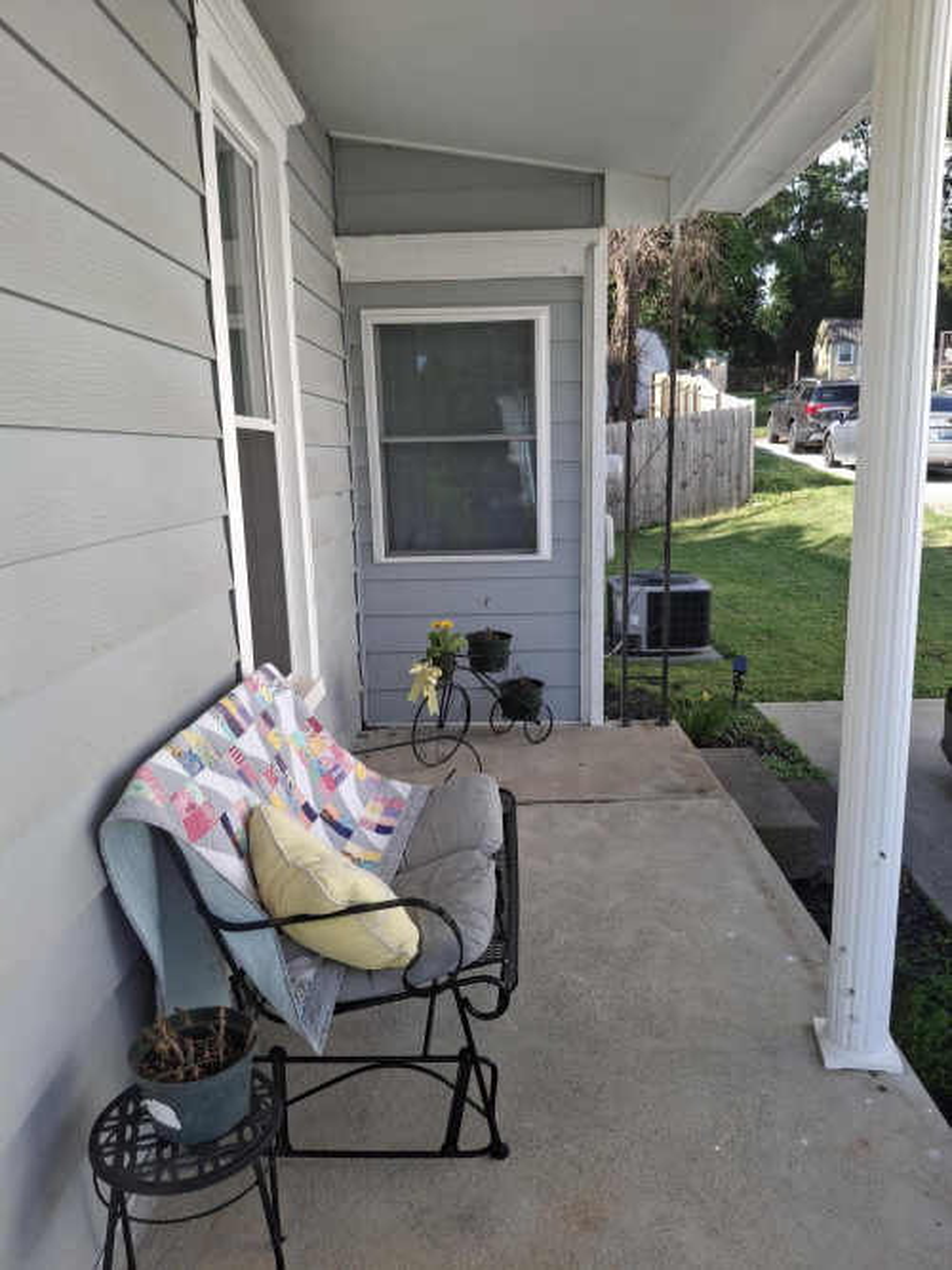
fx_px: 917
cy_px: 635
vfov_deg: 69.4
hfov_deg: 54.9
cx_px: 476
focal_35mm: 25
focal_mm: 4.69
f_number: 1.8
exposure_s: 1/353
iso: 32
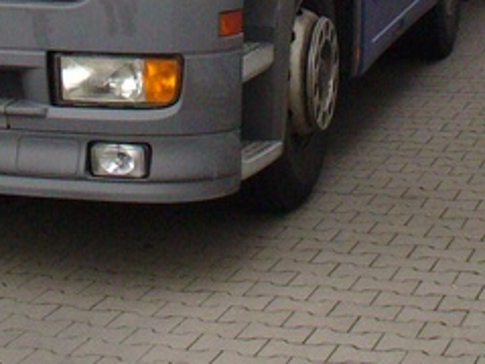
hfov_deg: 15.9
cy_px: -230
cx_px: 231
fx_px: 1736
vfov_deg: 11.3
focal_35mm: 124
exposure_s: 1/400
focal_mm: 6.1
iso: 200
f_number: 2.8
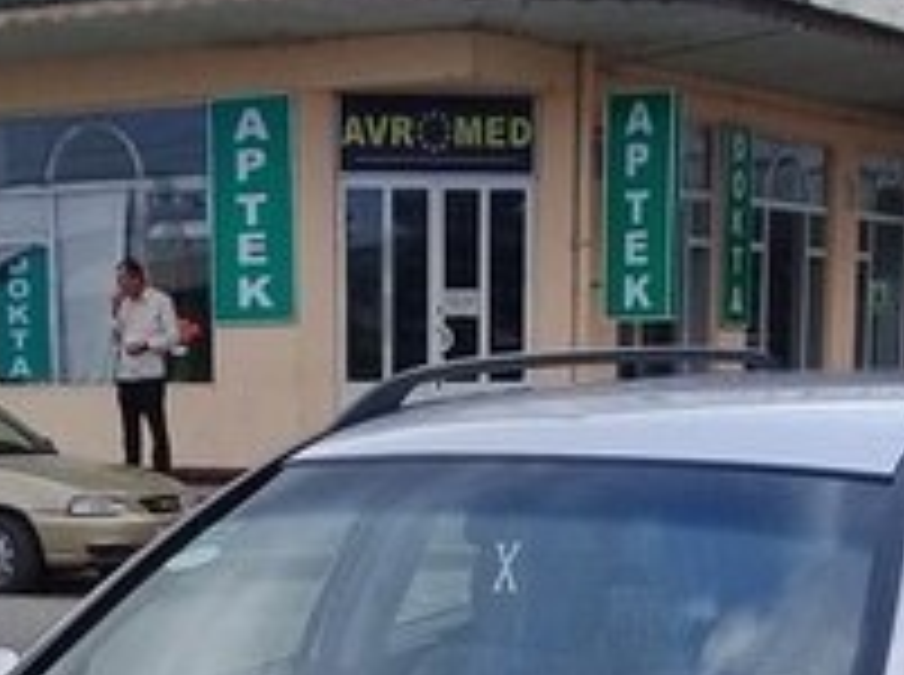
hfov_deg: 19.3
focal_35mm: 102
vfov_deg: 14.0
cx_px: 333
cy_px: 826
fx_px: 2659
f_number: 2.2
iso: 50
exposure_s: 1/456
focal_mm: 3.3
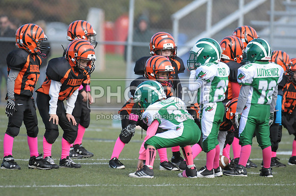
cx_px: 148
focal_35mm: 510
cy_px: 98
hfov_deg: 4.0
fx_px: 4187
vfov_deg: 2.7
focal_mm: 340
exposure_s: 1/4000
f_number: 4
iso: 1600
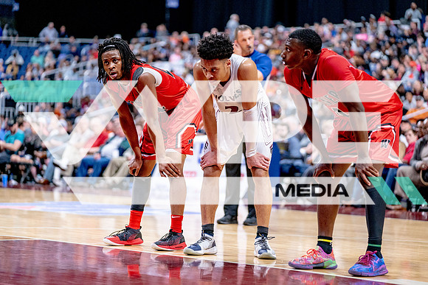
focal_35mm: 118
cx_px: 214
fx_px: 1403
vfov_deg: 11.6
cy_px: 142
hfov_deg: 17.3
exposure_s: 1/1000
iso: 2500
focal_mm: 118
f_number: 2.8
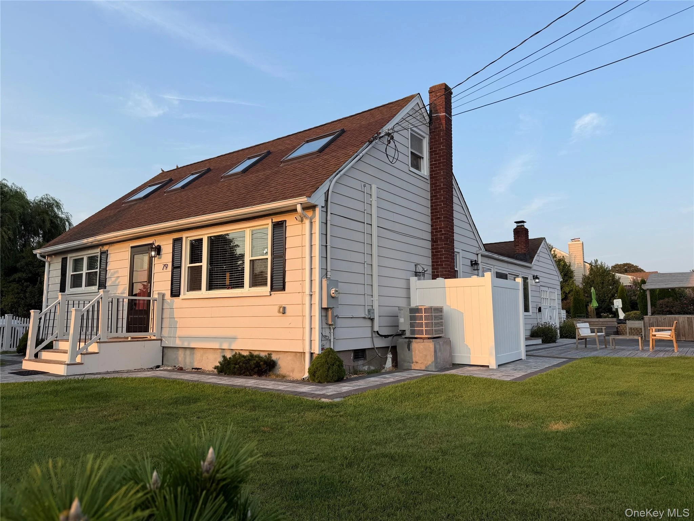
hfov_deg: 71.6
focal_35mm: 24
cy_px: 260
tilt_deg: +6.8
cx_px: 347
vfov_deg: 56.8
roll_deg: +0.7
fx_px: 481
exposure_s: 1/1271
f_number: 1.78
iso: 80
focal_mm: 6.76
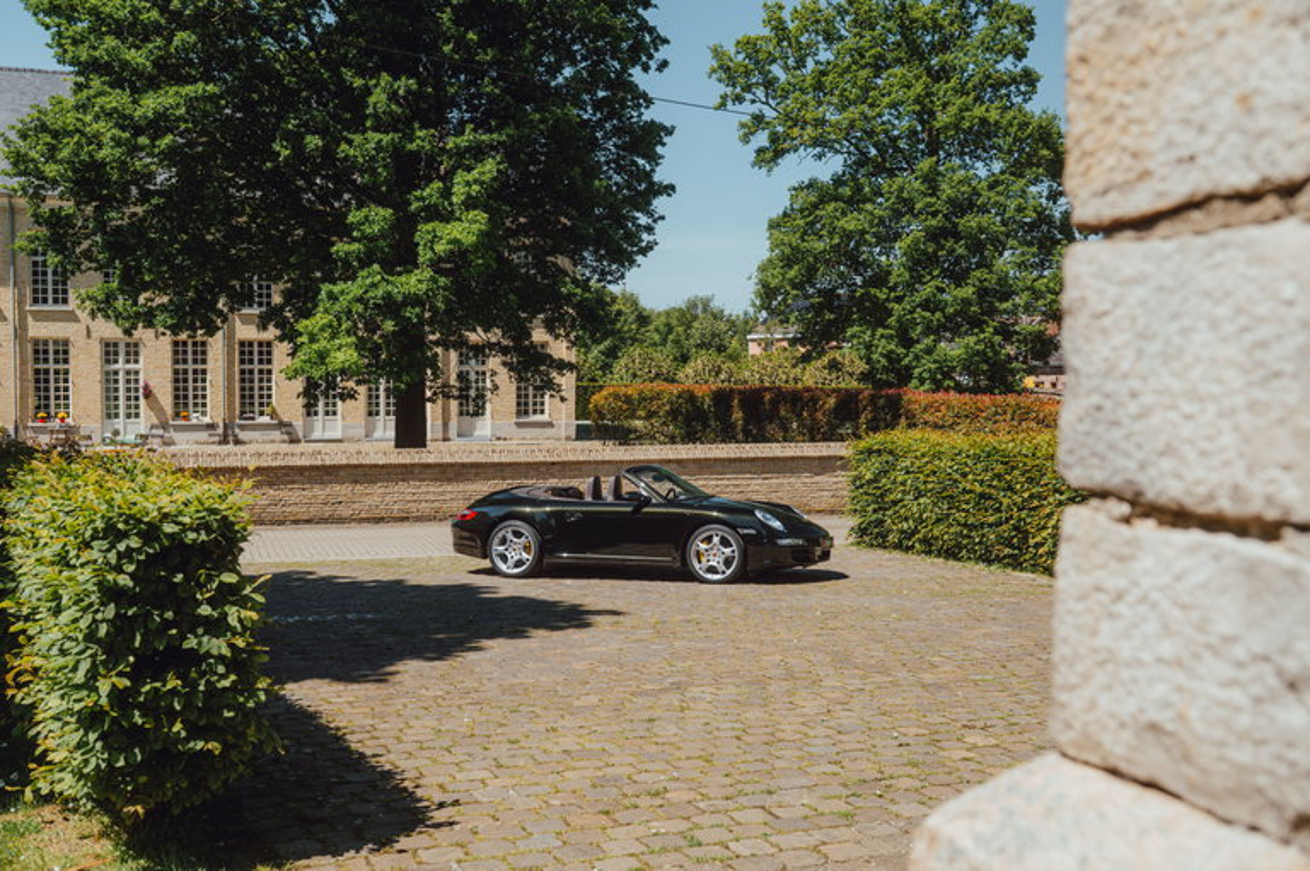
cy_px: 436
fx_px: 1309
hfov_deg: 53.2
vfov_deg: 36.8
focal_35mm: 36
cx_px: 655
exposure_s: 1/125
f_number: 5.6
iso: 100
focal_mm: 36
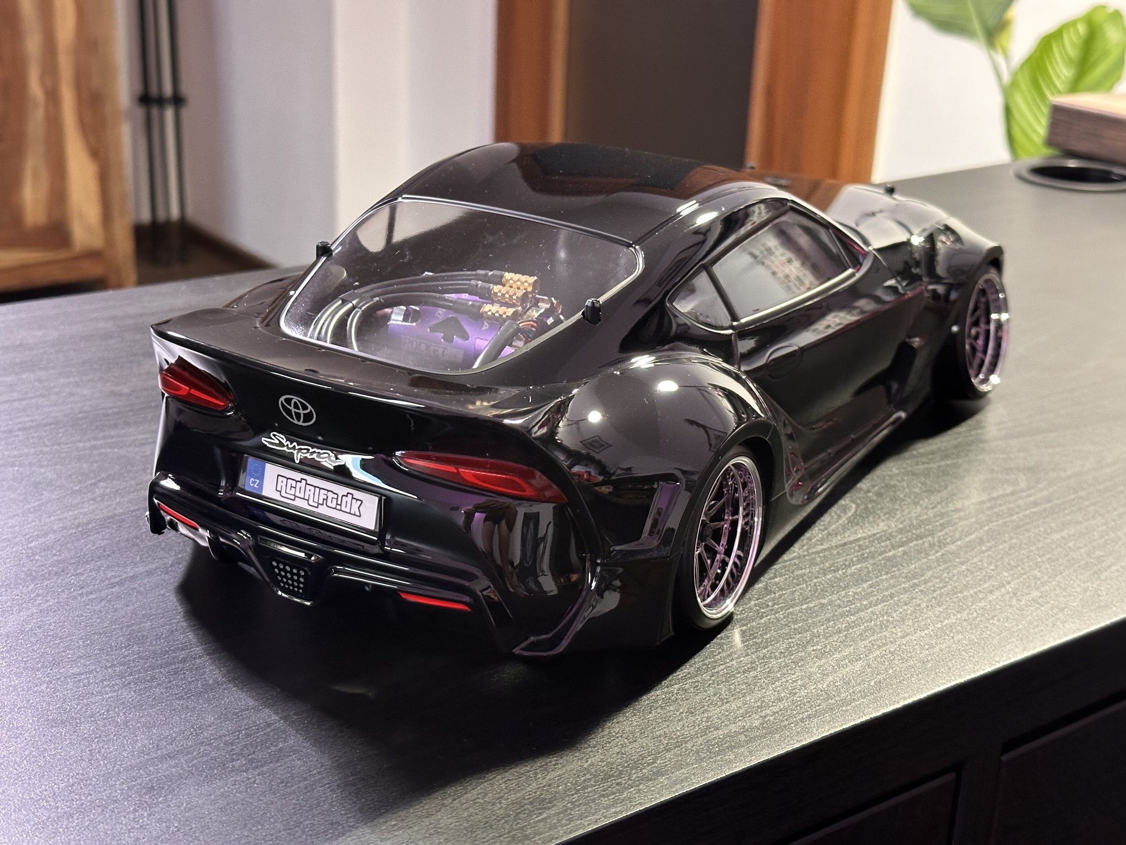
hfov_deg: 39.7
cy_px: 422
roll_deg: -2.9
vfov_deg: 30.3
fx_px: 1561
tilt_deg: -20.5
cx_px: 563
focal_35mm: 48
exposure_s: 1/40
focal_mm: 6.86
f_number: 1.78
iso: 400
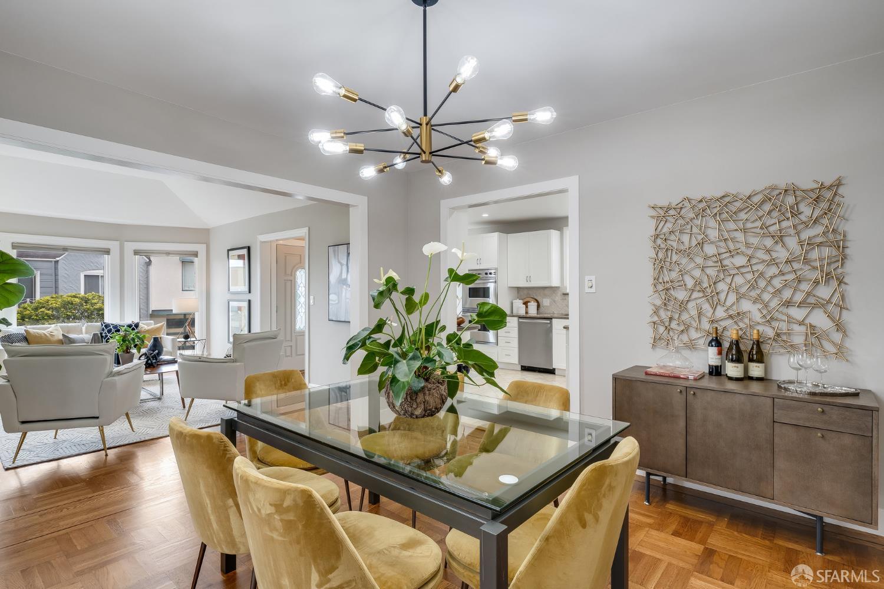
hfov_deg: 90.0
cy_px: 294
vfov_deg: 67.3
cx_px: 442
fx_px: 442
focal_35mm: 18
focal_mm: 18
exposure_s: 1/6
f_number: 11
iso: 200
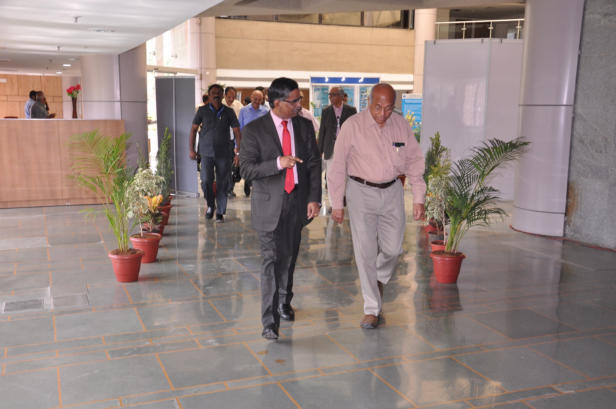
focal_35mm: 39
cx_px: 308
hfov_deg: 49.6
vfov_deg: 34.1
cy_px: 204
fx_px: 667
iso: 800
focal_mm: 26
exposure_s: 1/125
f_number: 7.1
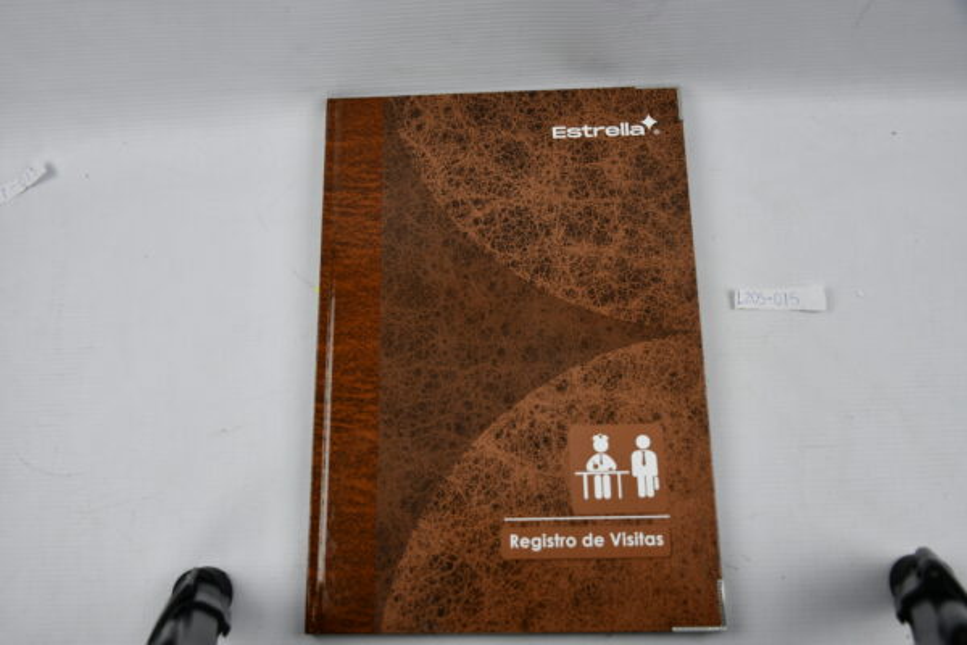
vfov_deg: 38.9
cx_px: 484
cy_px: 322
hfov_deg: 55.8
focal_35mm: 34
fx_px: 913
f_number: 4
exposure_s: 1/250
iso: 400
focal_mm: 23
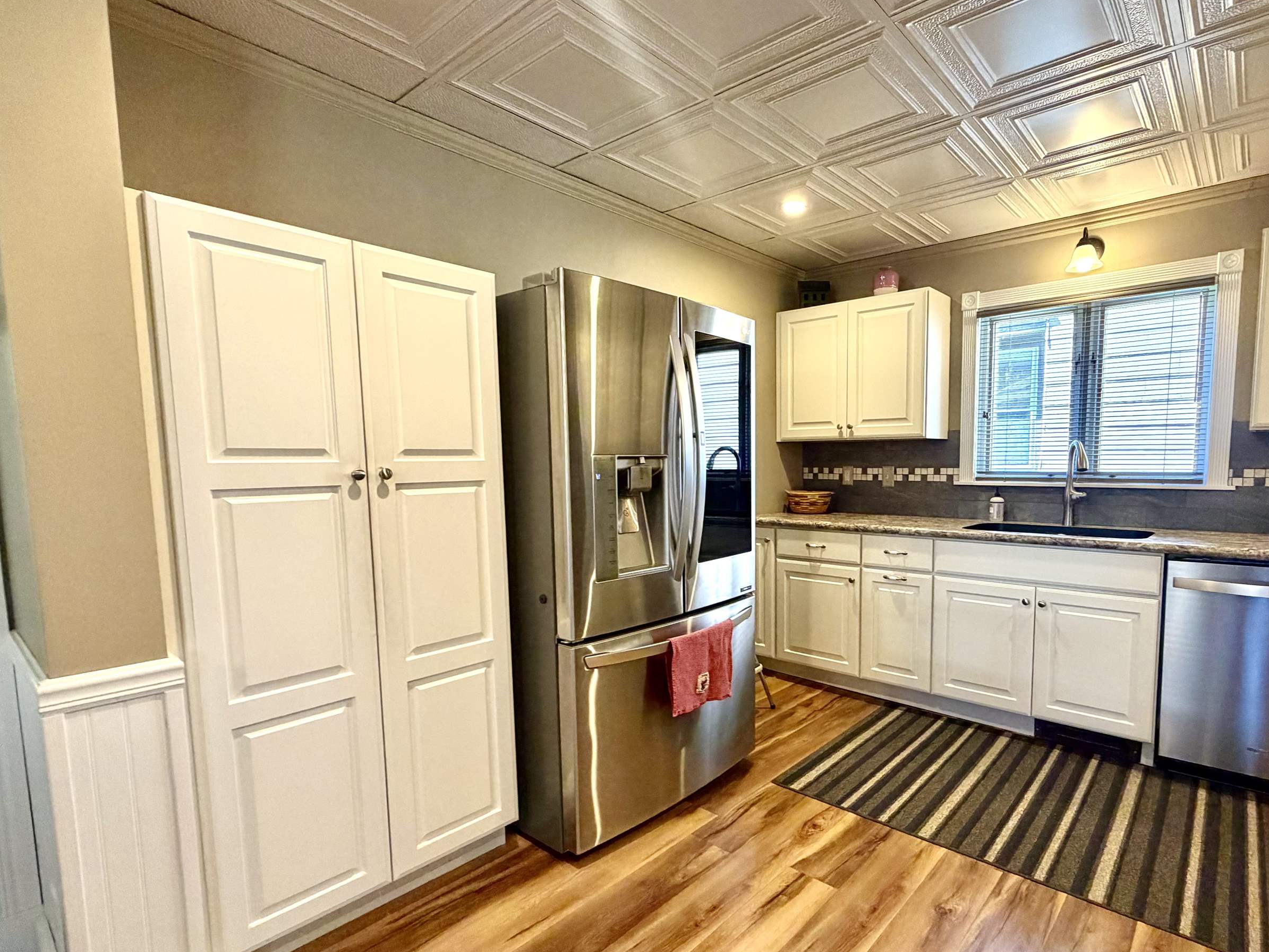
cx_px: 756
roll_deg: -0.3
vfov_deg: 71.4
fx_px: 660
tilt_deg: -5.5
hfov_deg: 86.7
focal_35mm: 18
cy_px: 522
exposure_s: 1/60
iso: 320
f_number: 2.2
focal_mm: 2.22
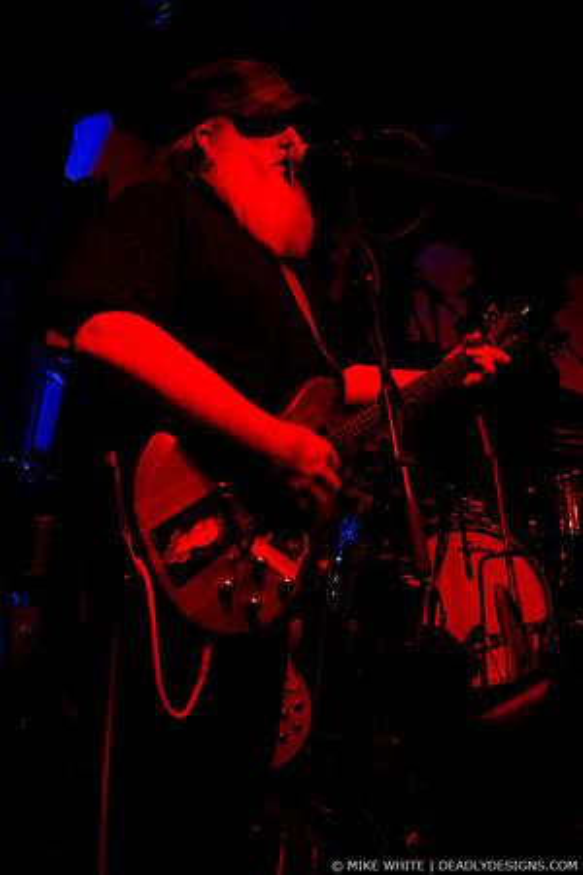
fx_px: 583
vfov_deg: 73.7
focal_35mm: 24
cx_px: 292
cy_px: 438
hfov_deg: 53.1
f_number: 2.8
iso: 1600
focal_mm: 16
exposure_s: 1/50
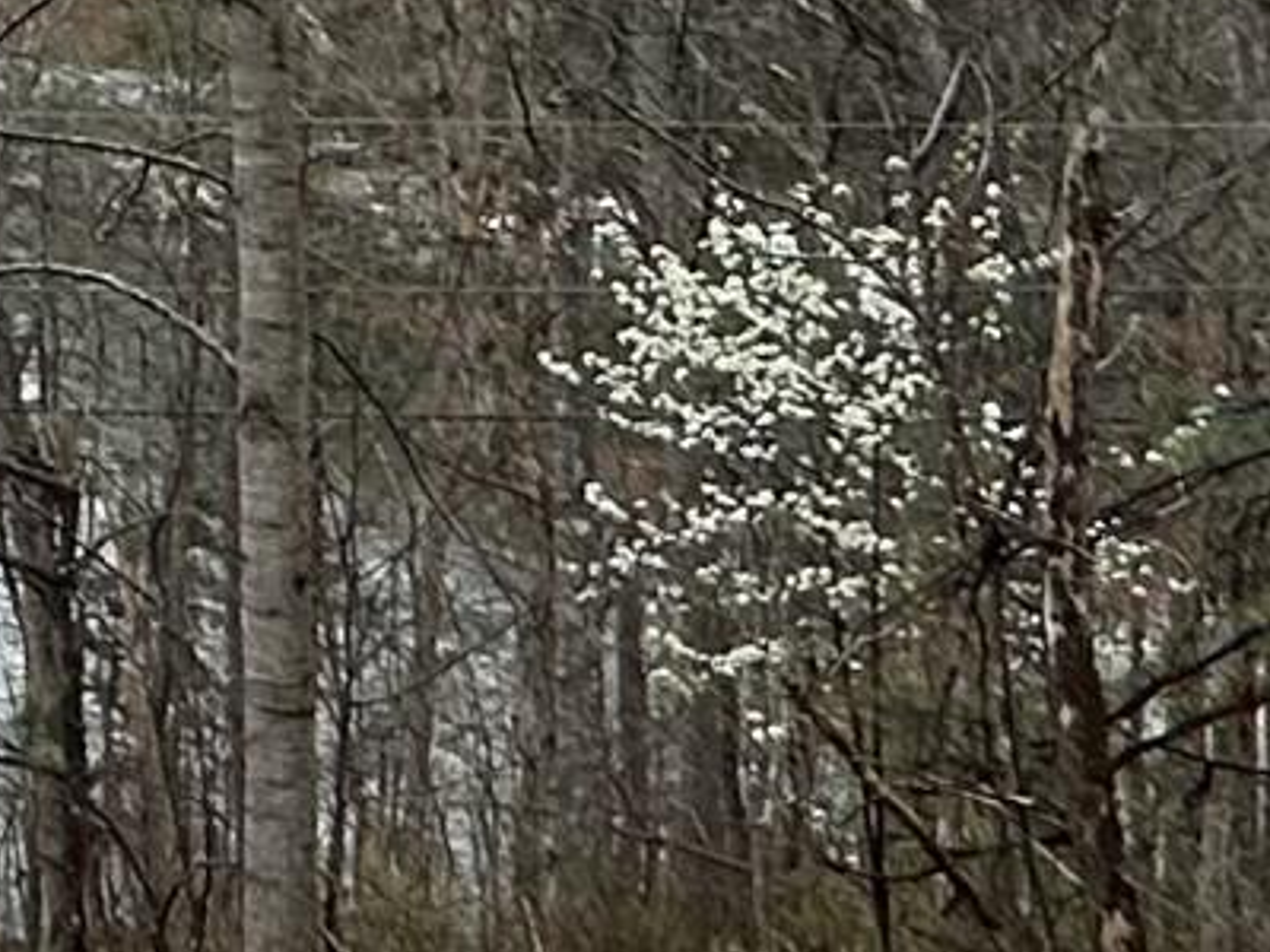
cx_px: -1280
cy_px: -428
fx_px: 3852
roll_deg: -2.8
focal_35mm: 105
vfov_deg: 13.4
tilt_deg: +1.9
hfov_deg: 15.1
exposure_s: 1/477
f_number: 2.2
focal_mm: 2.22
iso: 40
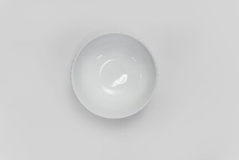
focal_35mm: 62
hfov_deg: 32.4
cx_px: 120
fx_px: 412
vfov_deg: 21.9
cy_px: 80
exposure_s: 1/100
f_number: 13
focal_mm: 62
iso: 3200
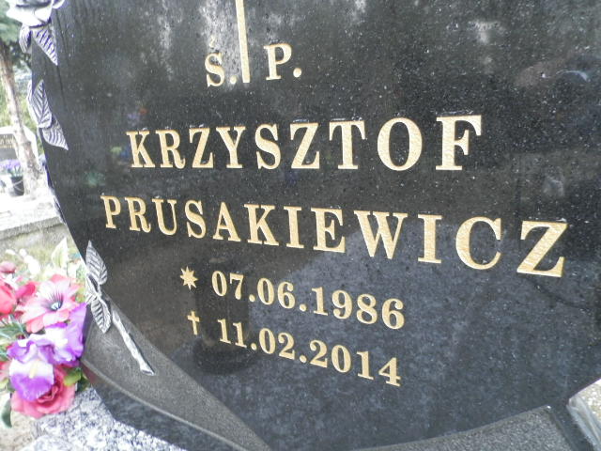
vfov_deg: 54.9
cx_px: 300
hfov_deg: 69.4
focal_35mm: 25
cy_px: 226
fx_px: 434
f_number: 3.1
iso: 200
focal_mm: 4.5
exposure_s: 1/20
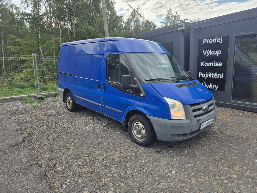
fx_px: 171
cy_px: 96
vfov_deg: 58.9
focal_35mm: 23
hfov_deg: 73.9
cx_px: 128
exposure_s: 1/958
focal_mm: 5.4
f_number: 1.8
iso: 25
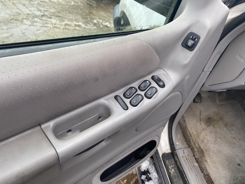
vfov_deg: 53.1
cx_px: 122
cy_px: 92
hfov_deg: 67.3
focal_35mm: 26
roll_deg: -17.5
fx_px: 184
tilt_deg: -41.6
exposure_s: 1/269
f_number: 1.8
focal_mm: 4.25
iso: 32
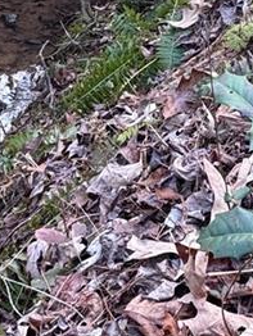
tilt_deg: -30.5
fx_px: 798
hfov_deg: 18.0
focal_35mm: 82
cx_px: 170
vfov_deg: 23.2
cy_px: 35
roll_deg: -2.1
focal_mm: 2.22
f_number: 2.2
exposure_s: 1/99
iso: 100
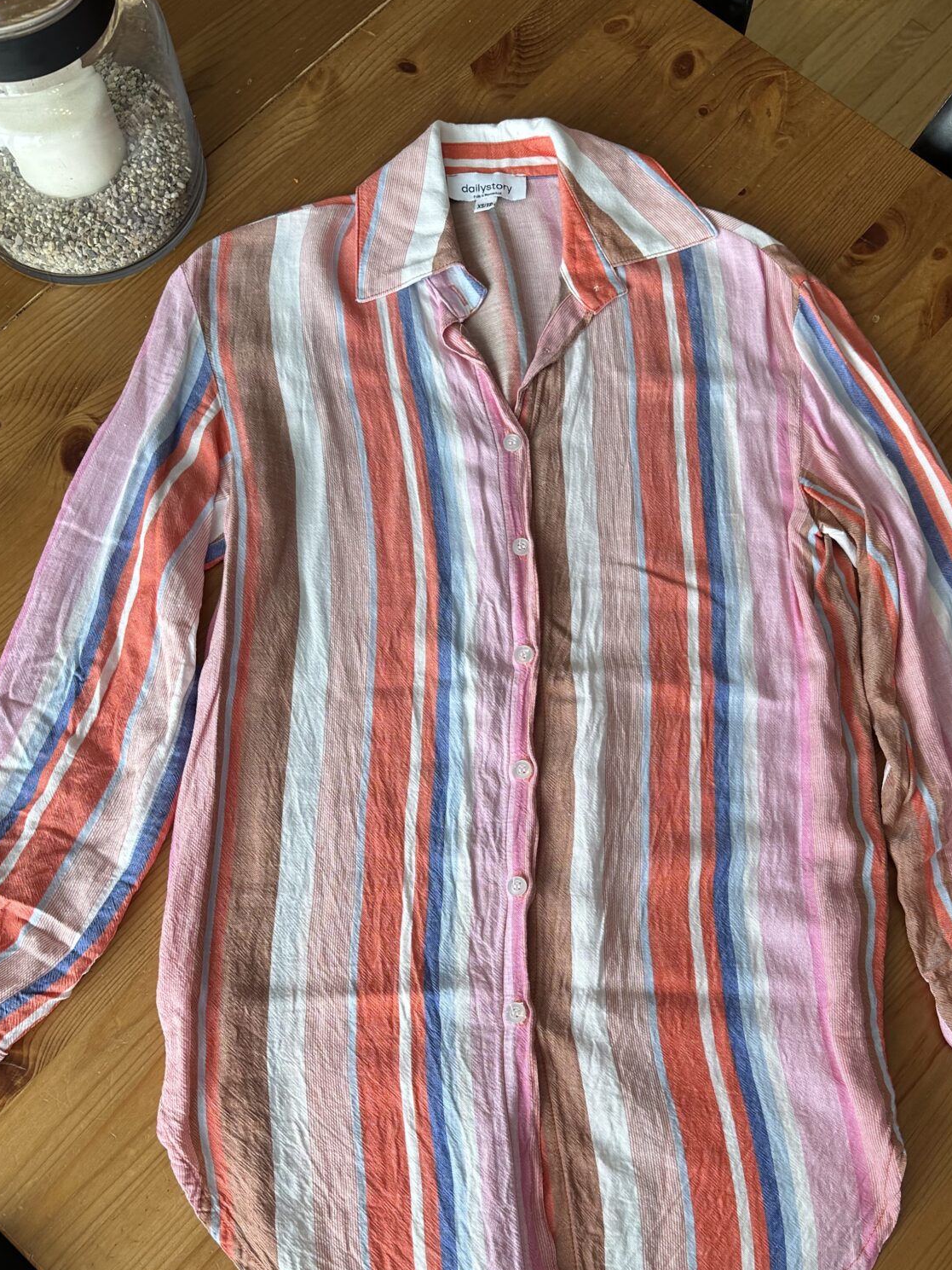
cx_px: 511
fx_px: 1210
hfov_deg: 42.9
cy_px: 798
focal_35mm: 33
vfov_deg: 54.7
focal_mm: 6.86
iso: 64
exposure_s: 1/135
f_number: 1.78
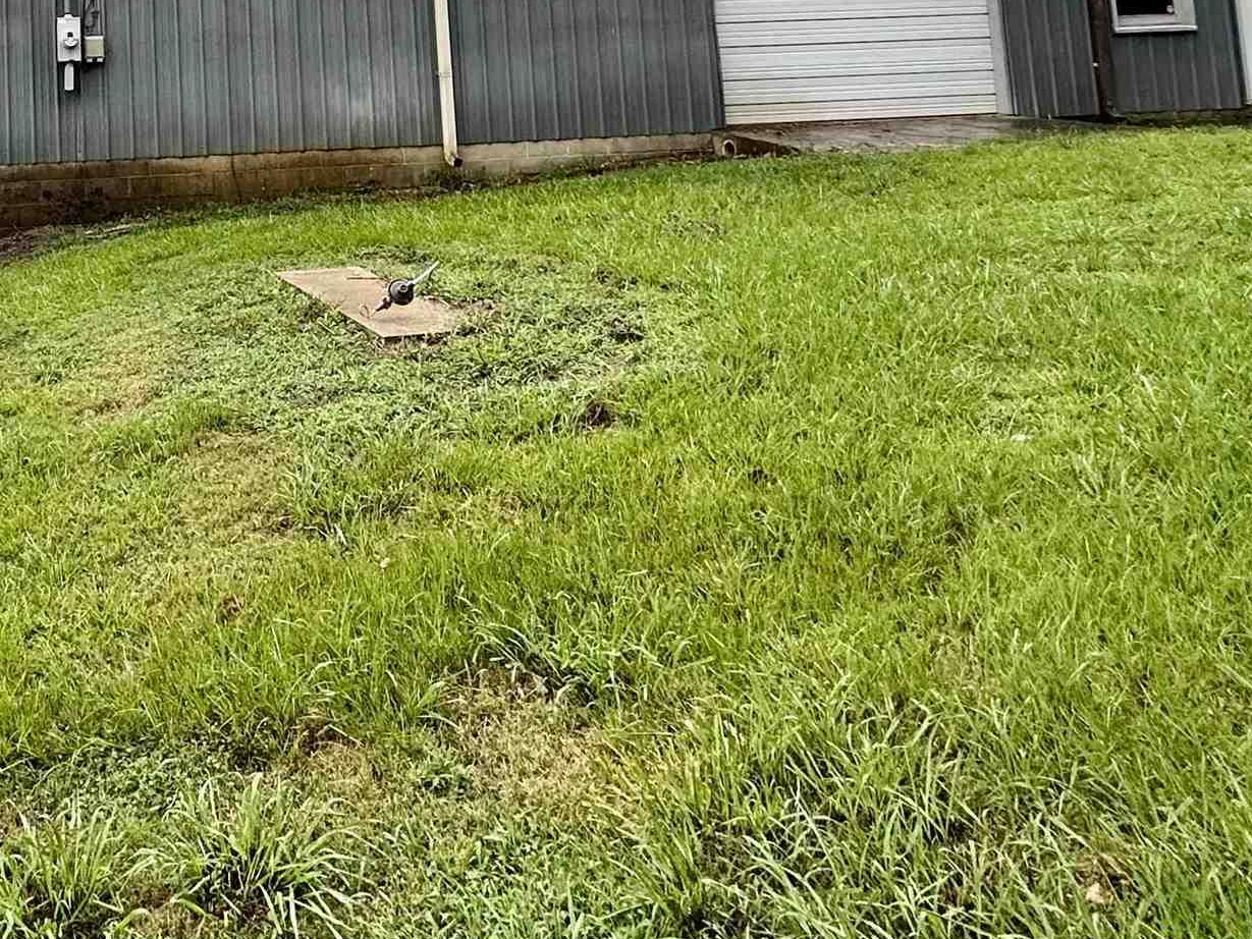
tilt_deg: +4.7
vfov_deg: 35.3
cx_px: 49
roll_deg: +2.2
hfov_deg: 45.8
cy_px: -74
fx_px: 1266
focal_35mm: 35
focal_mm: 2.22
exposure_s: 1/99
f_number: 2.2
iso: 100
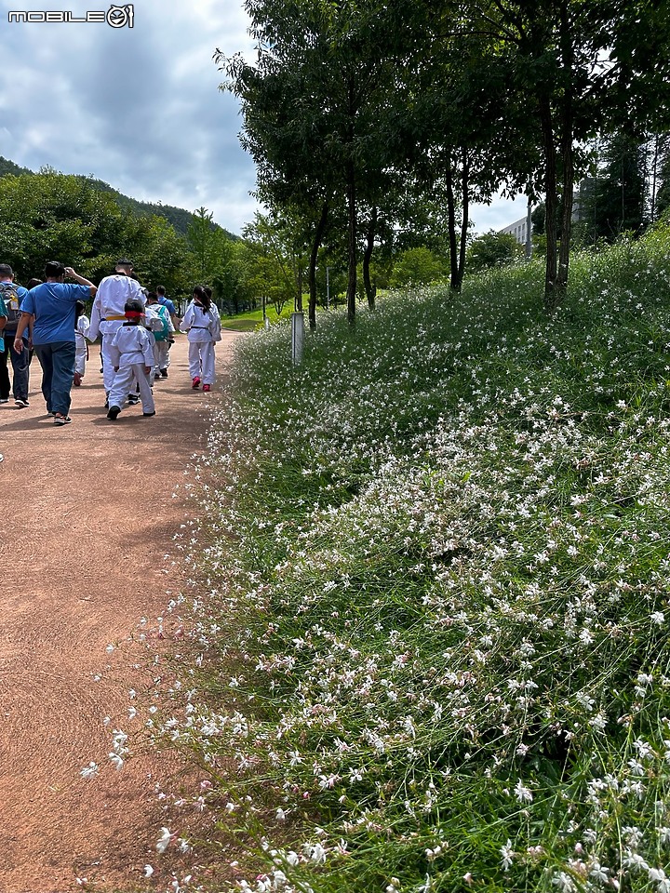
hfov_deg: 56.8
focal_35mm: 24
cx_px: 335
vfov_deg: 71.6
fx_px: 619
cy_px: 446
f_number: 1.78
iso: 80
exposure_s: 1/3247
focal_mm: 6.86
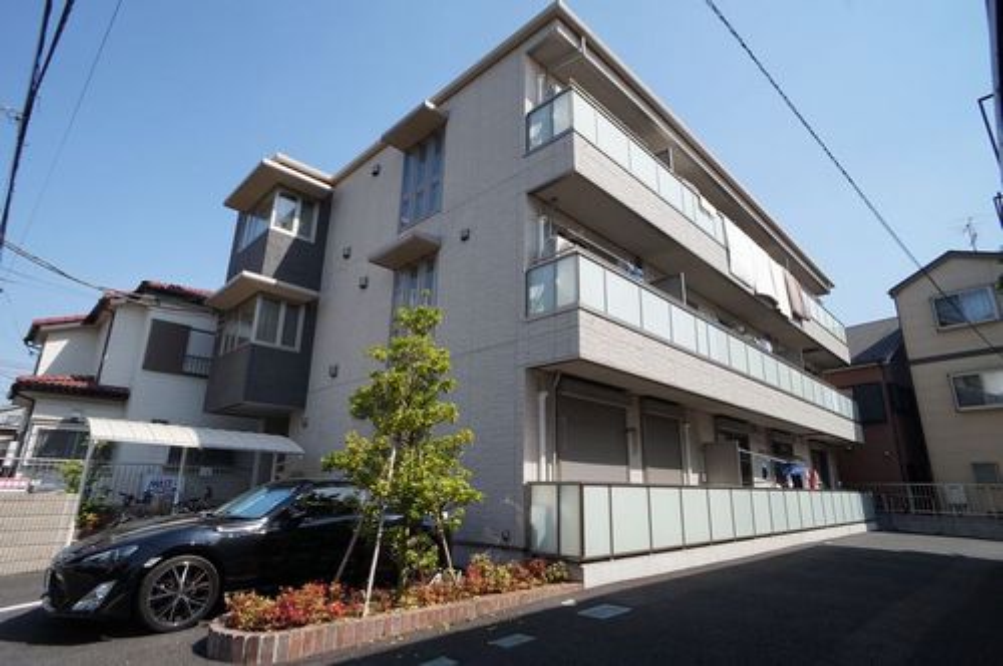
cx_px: 502
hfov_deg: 73.8
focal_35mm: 24
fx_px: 668
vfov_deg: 53.0
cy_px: 333
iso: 100
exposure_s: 1/125
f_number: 10
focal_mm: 16
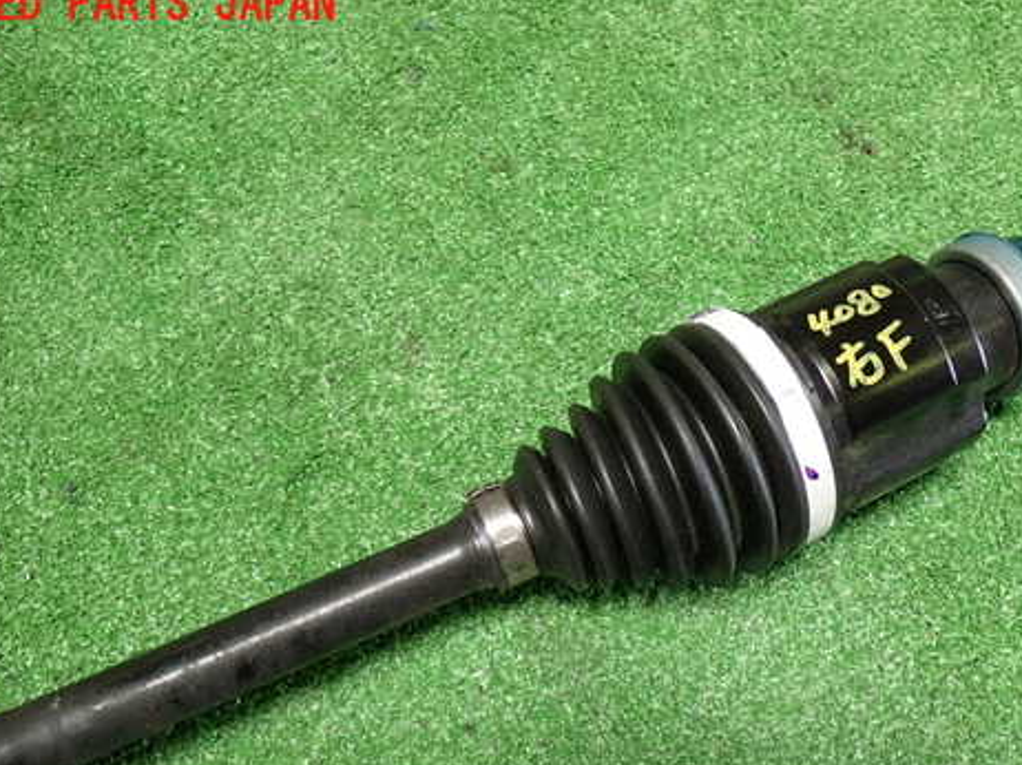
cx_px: 597
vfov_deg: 36.6
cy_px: 475
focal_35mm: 39
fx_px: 1151
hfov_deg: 47.7
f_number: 2.3
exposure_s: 1/50
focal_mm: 5.4
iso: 200
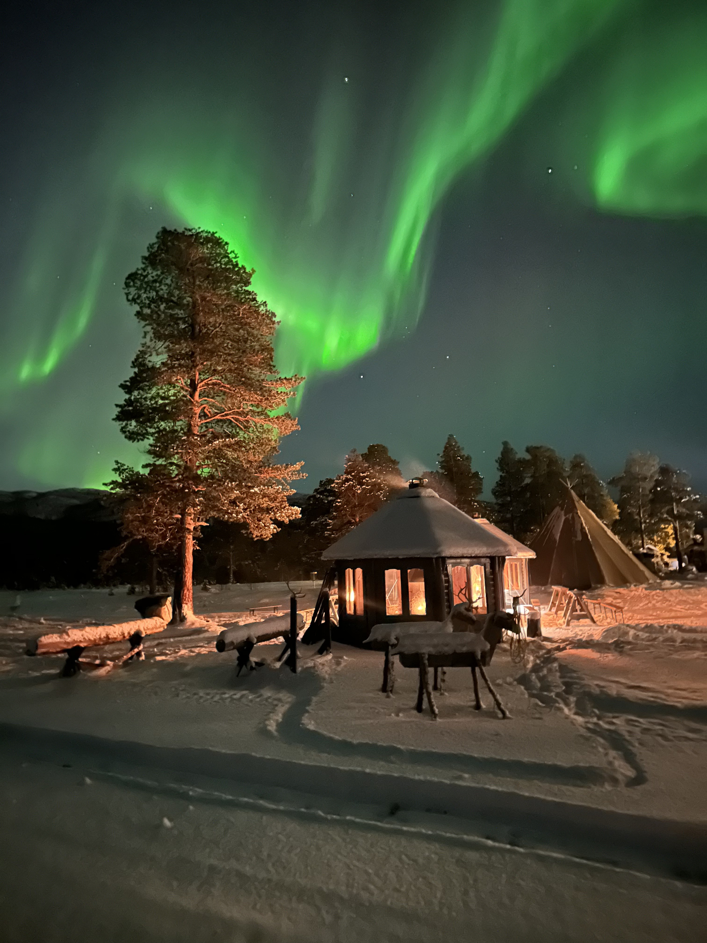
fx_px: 654
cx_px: 354
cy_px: 472
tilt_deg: +6.2
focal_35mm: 24
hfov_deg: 56.8
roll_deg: +0.1
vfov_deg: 71.6
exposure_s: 1/2
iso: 6400
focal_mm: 6.86
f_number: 1.78
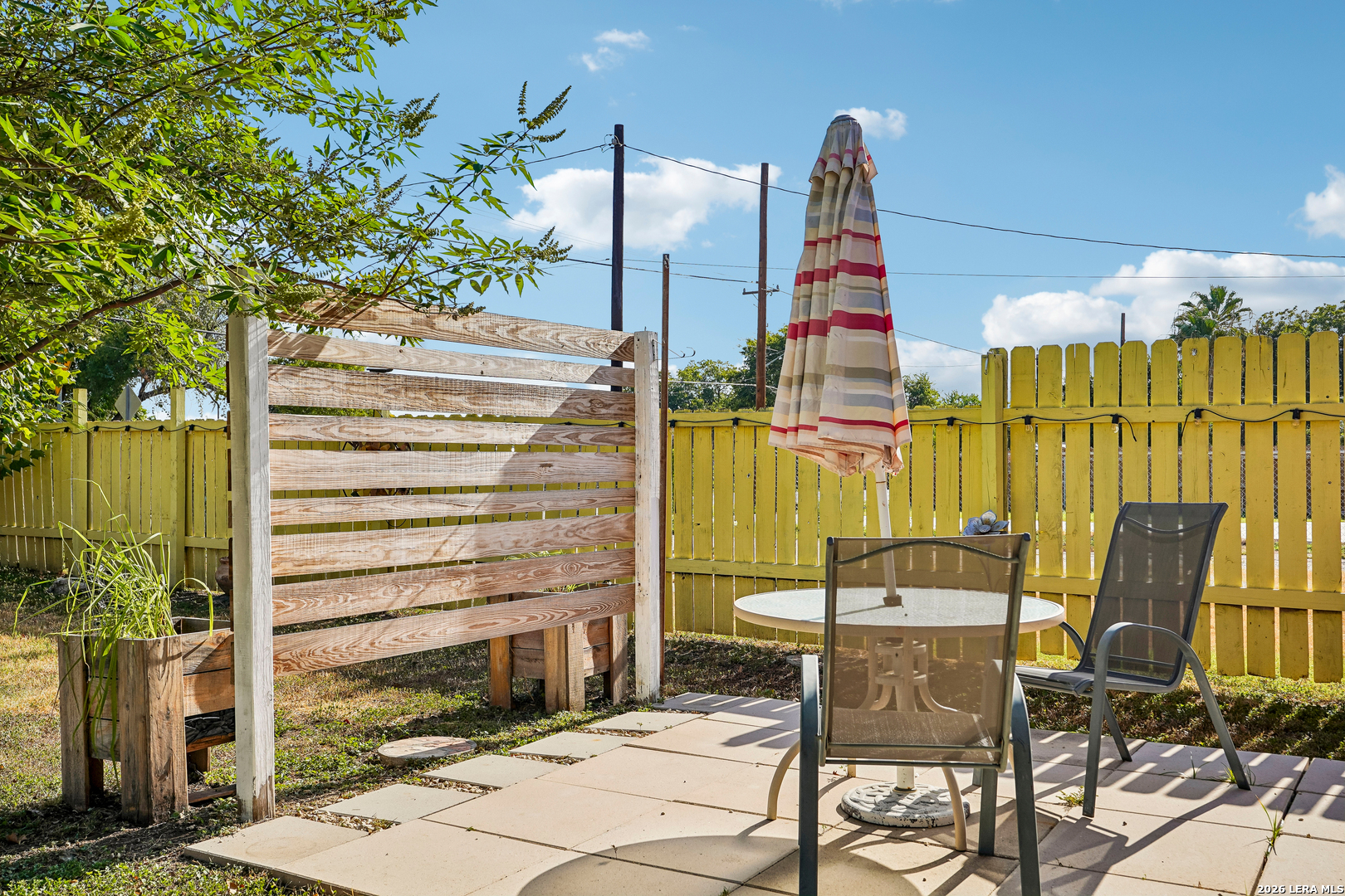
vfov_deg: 40.5
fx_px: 1214
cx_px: 672
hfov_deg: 58.0
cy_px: 448
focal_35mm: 32
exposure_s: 1/250
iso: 100
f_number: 8
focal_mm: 32.5
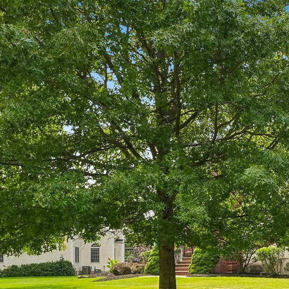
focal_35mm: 50
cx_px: 301
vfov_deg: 33.1
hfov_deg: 31.0
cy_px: 231
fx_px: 472
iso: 800
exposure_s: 1/200
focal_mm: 24
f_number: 11
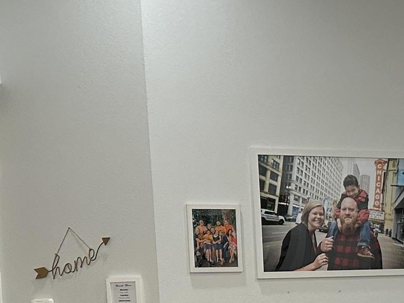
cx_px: 375
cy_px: 407
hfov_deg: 20.2
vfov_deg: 14.8
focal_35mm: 95
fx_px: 1109
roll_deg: +2.9
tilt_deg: -4.0
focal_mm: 6.86
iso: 160
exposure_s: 1/120
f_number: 1.78
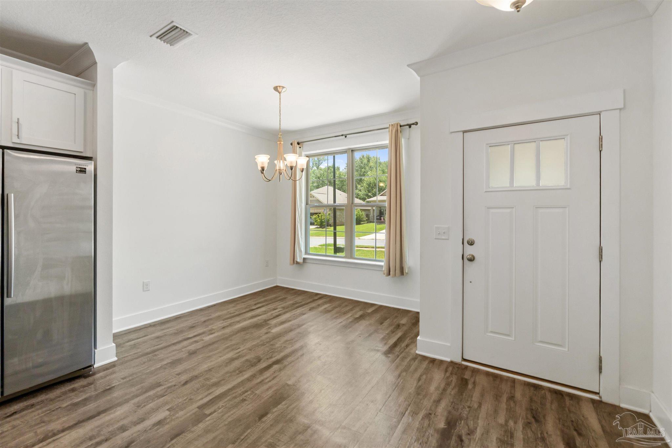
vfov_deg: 77.3
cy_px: 224
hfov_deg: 100.4
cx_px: 336
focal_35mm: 15
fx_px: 280
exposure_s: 1/50
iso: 320
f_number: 9
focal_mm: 10
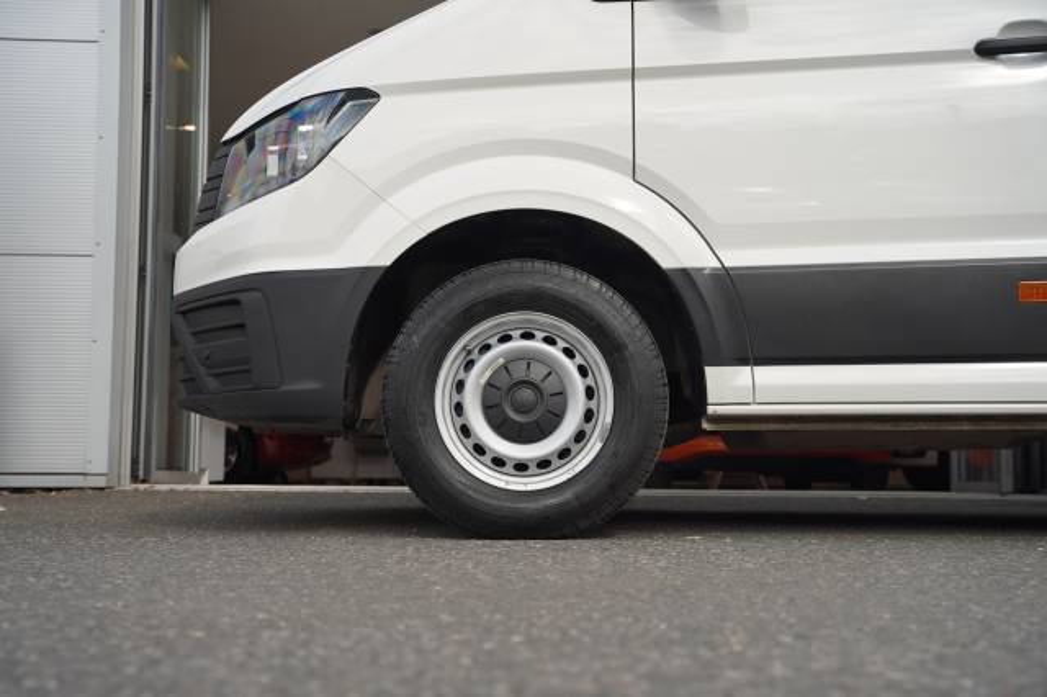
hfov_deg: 40.3
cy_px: 348
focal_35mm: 49
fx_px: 1427
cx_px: 524
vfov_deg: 27.4
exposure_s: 1/200
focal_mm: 49.1
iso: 100
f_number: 4
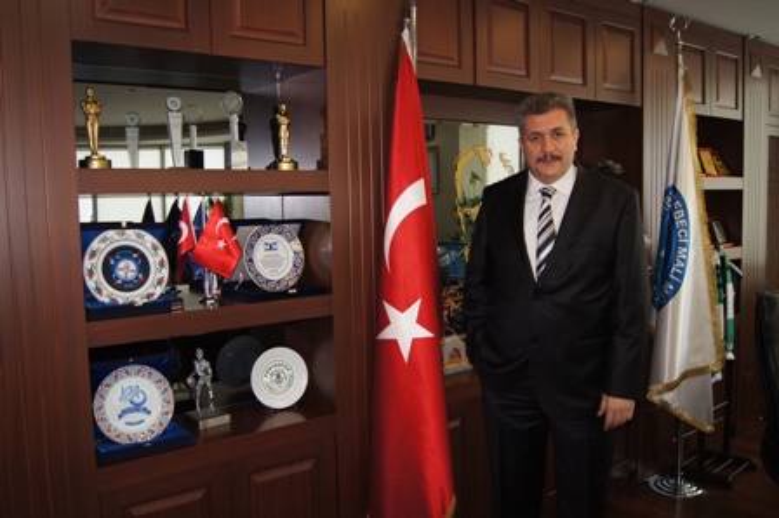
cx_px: 390
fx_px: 649
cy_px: 259
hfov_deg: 62.0
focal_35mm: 30
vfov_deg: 43.5
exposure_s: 1/60
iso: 400
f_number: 4
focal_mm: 20
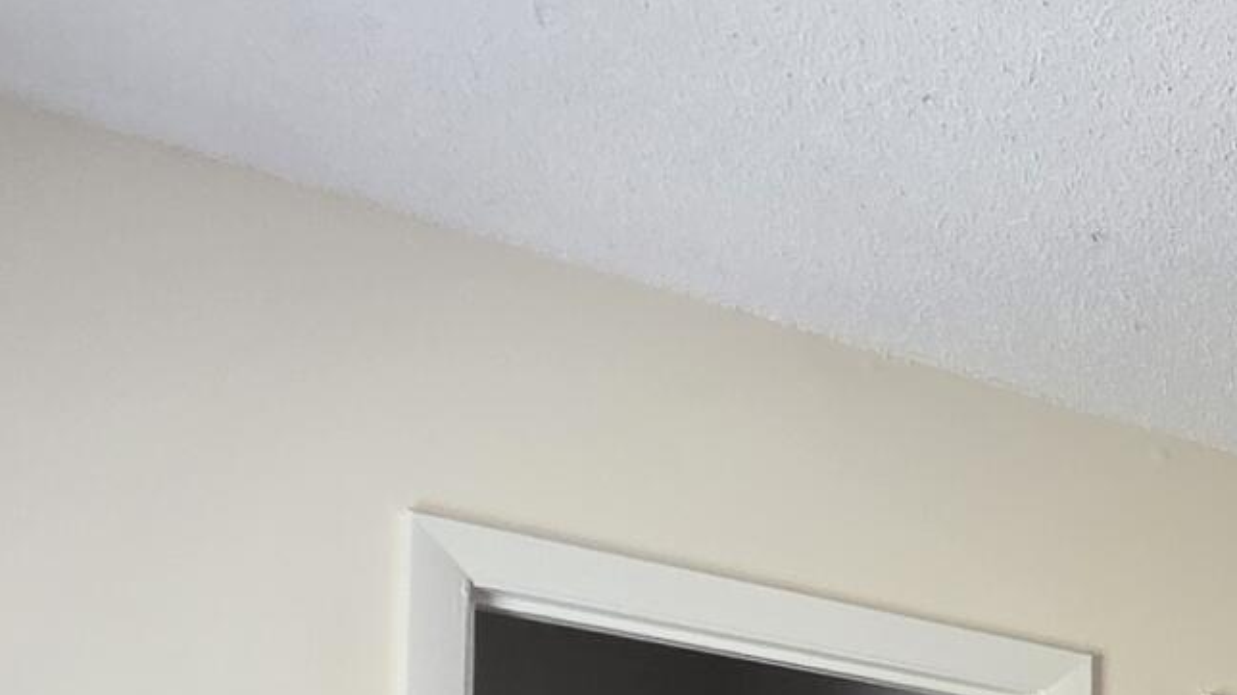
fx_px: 2164
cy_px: 1236
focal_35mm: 66
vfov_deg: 15.7
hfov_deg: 22.4
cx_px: 2096
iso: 250
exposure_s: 1/120
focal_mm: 2.2
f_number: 1.9
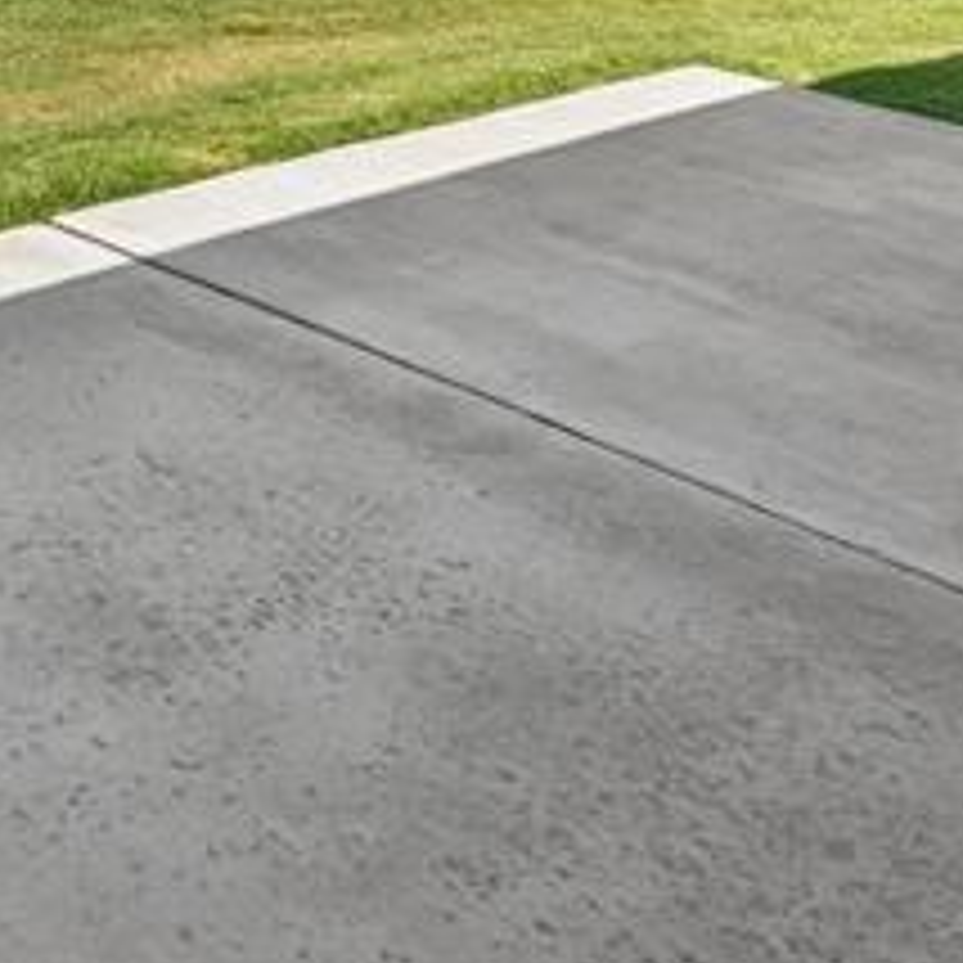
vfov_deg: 22.8
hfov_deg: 24.5
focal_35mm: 61
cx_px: -299
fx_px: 1920
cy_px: -495
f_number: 8
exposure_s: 1/1000
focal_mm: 10
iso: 200
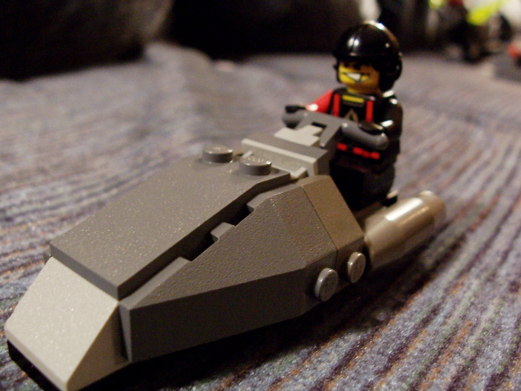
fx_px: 527
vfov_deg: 40.7
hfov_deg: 52.6
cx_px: 260
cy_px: 196
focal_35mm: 35
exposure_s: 1/8
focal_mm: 6
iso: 140
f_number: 2.8
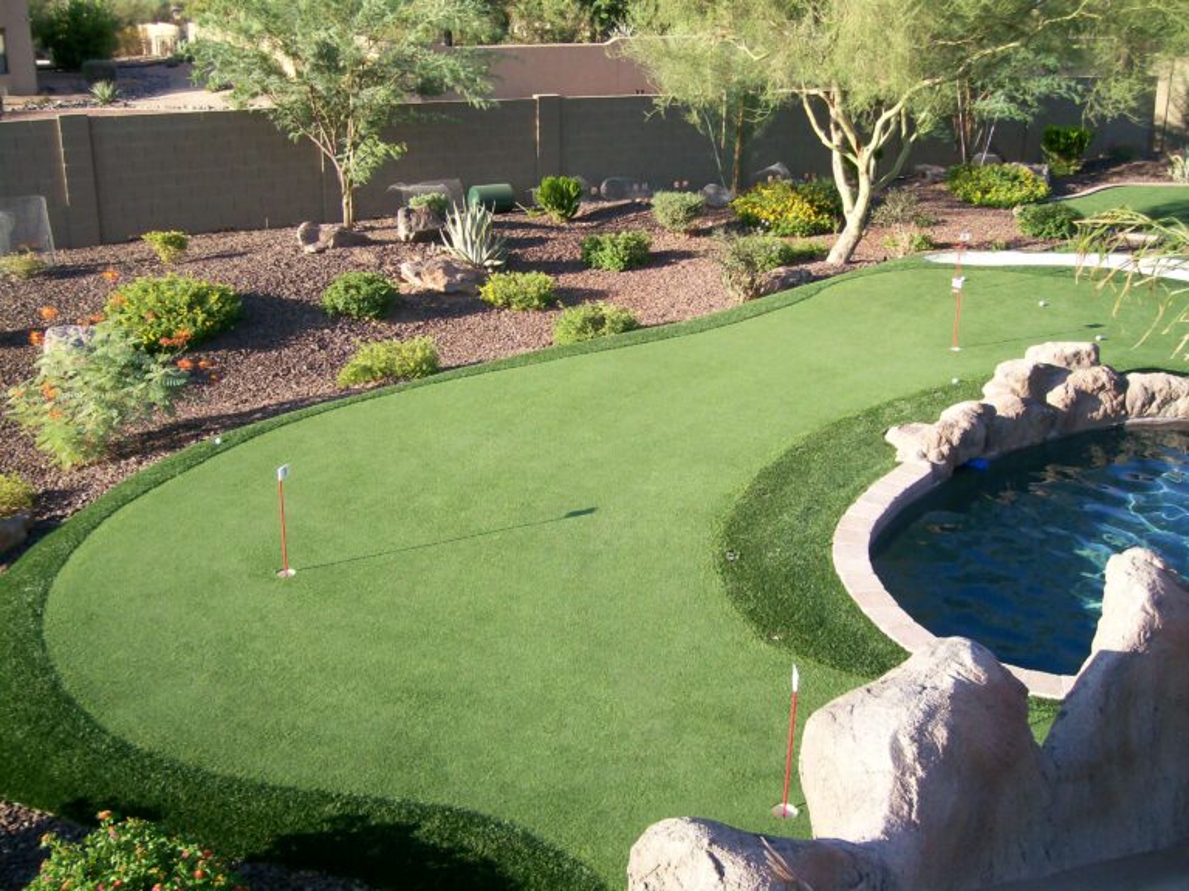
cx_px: 594
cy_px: 446
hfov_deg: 52.6
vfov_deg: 40.7
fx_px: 1202
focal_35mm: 35
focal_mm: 5.8
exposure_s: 1/417
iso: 80
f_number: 2.8
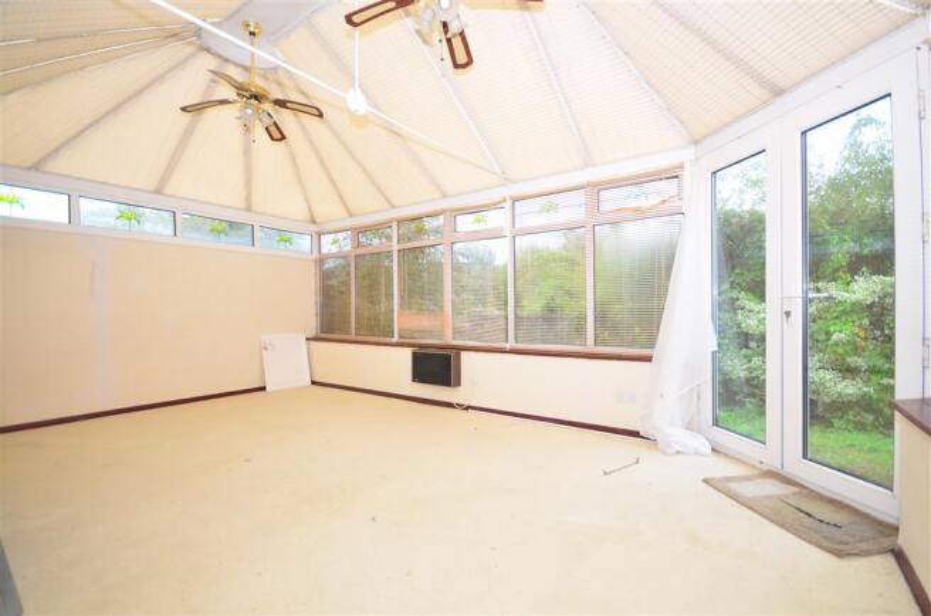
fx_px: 387
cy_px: 308
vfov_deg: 77.0
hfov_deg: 100.5
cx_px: 466
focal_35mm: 15
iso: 200
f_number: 5
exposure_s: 1/50
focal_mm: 10
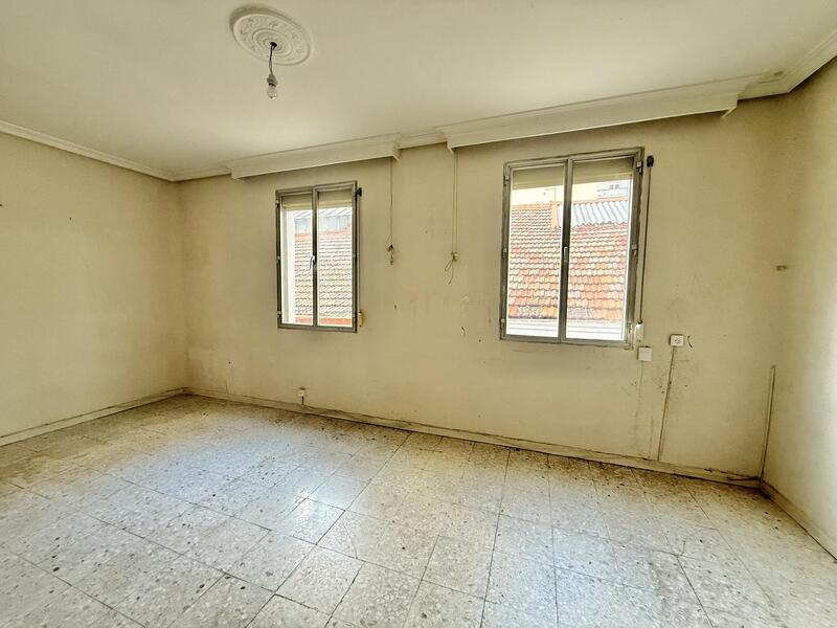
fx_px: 339
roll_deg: -0.6
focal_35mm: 14
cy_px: 314
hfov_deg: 102.1
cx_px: 418
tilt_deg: -4.4
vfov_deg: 85.7
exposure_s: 1/79
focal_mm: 2.22
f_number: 2.2
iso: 400
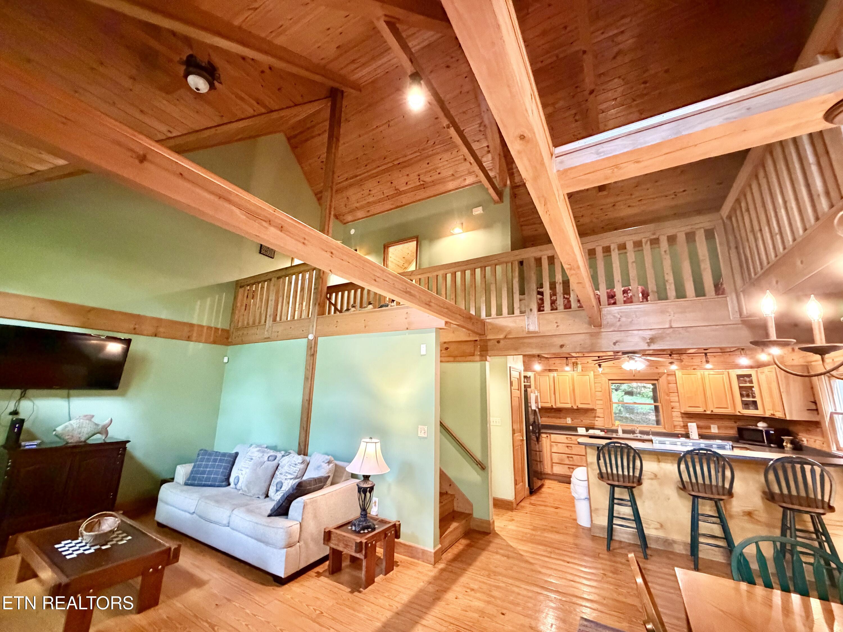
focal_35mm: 14
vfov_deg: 85.7
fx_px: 341
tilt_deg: +13.6
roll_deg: -0.5
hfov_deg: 102.1
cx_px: 422
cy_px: 316
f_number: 2.2
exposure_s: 1/60
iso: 1000
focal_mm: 2.22
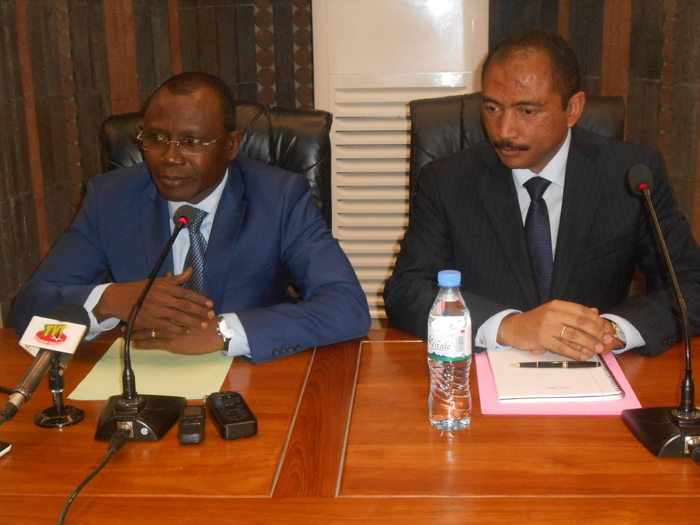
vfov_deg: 29.7
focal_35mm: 49
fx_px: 991
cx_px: 350
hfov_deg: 38.9
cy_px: 262
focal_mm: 8.8
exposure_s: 1/60
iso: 500
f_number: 4.8
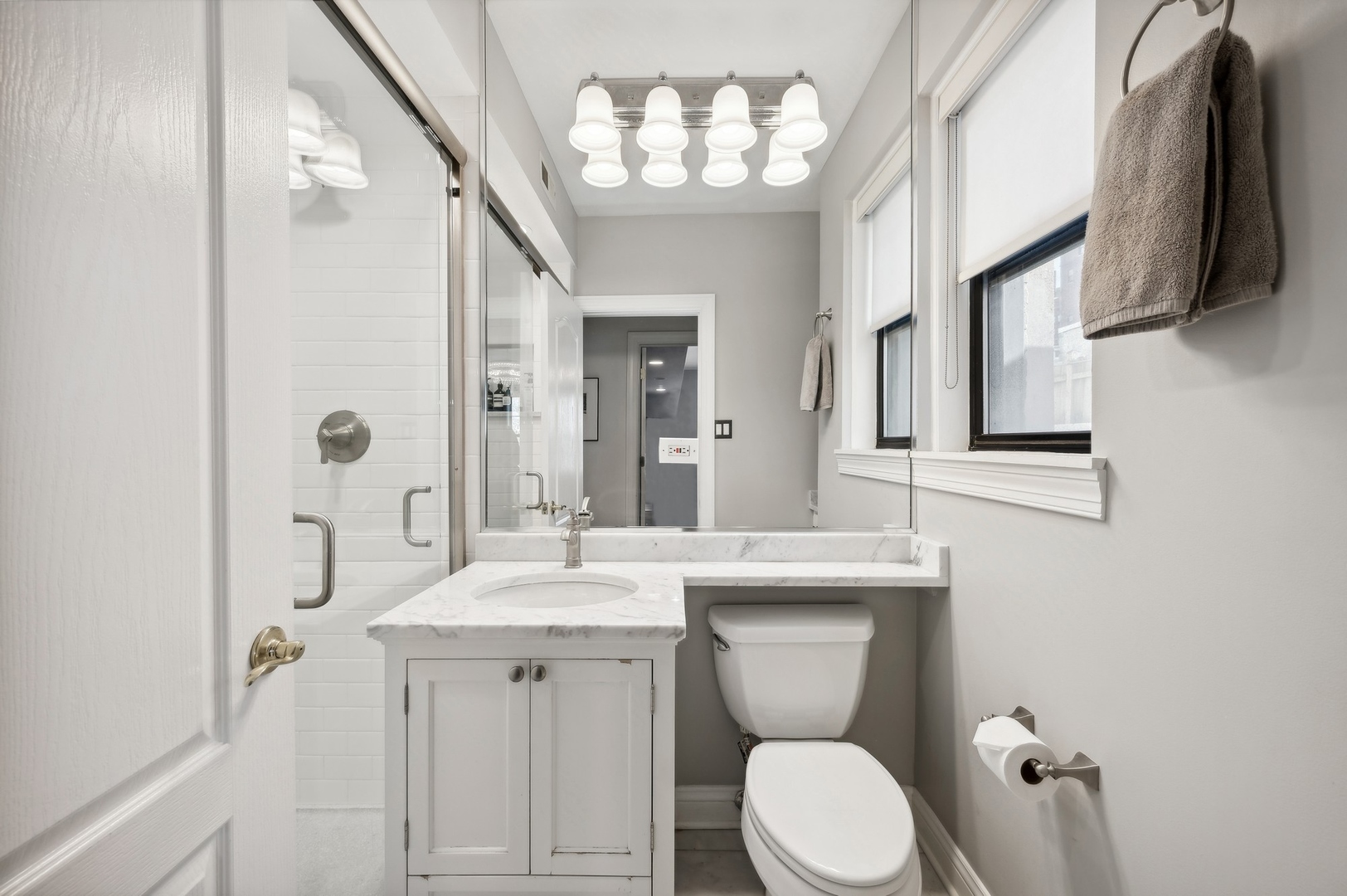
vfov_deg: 81.1
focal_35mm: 14
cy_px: 448
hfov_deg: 104.3
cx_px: 674
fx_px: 523
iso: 100
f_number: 9
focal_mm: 14
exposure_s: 1/13
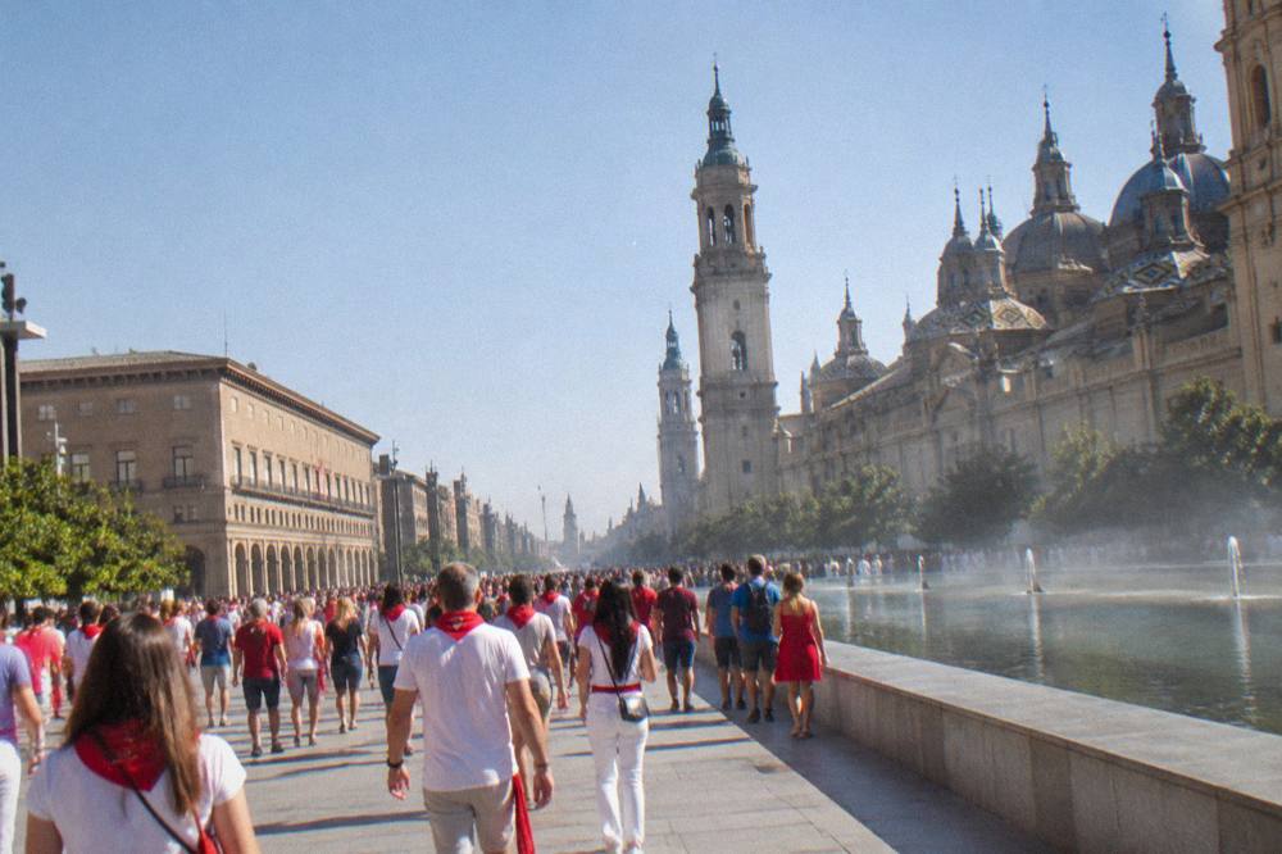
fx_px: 1246
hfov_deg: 54.5
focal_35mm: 35
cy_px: 427
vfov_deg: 37.8
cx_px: 641
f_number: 9
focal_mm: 35
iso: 320
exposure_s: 1/640
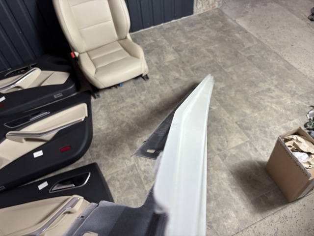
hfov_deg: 67.3
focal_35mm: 26
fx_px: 236
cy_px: 118
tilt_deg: -50.8
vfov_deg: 53.1
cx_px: 157
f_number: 1.6
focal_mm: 5.96
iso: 100
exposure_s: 1/50
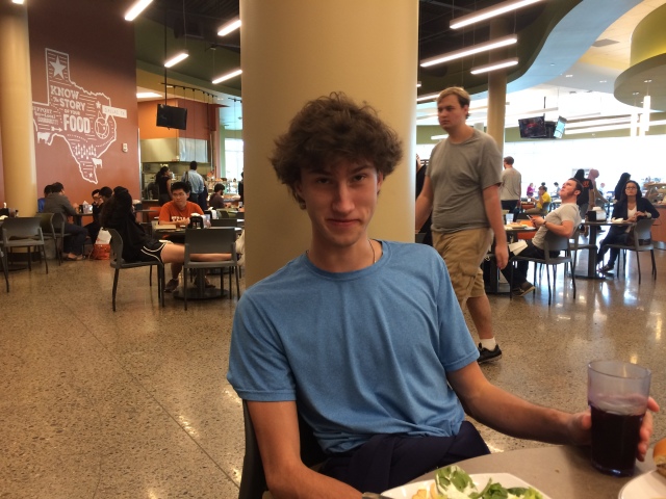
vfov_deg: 48.2
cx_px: 333
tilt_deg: -7.9
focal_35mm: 29
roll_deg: +0.0
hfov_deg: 61.7
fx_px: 558
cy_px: 250
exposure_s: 1/30
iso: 100
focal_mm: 4.15
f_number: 2.2
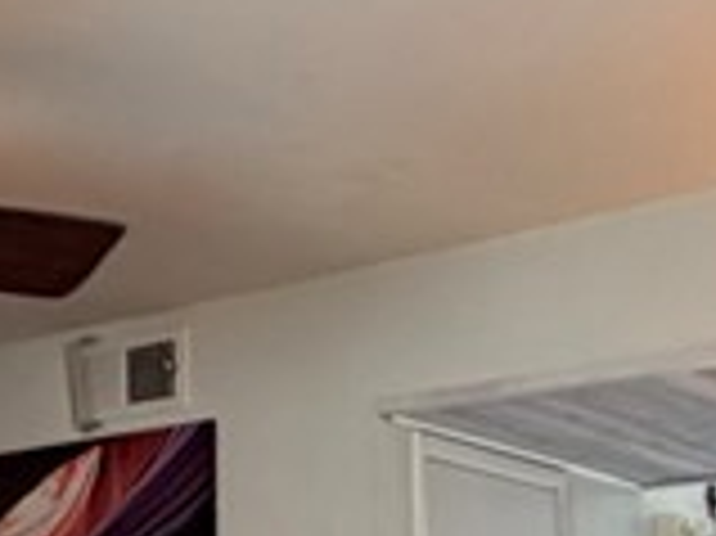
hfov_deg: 21.6
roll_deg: +1.0
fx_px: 1860
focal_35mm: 90
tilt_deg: +5.8
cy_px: 518
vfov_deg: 16.1
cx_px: 198
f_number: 2.2
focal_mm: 2.22
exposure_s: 1/60
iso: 320
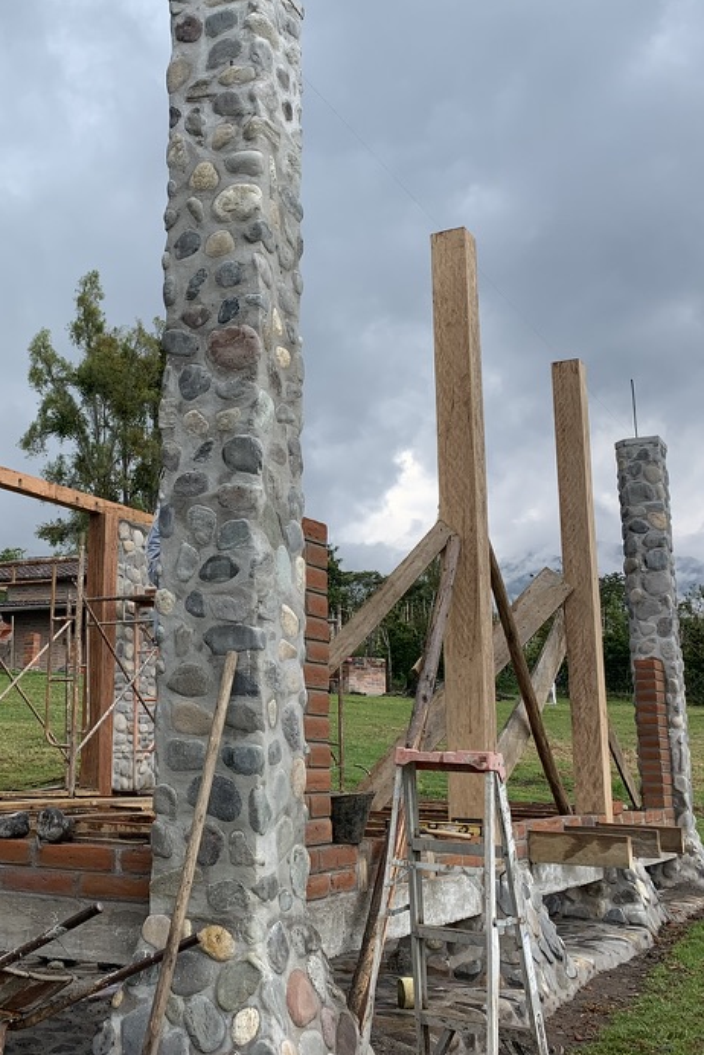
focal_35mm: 40
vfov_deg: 48.4
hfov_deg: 32.5
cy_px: 494
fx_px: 1172
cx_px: 143
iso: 25
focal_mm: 4.25
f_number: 1.8
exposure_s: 1/842
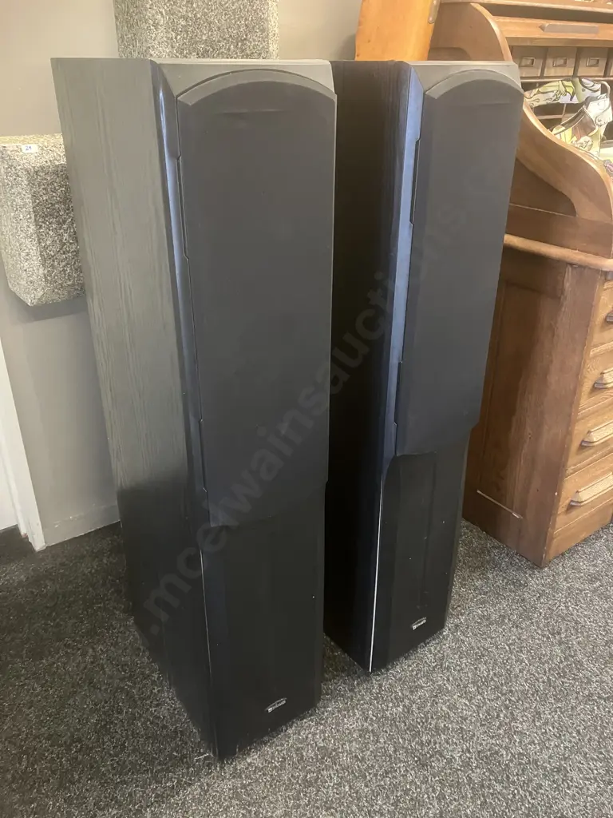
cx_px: 306
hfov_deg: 49.7
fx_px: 661
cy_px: 409
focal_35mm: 28
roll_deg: -0.6
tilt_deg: -25.9
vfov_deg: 63.4
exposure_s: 1/25
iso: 640
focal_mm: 3.99
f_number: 1.8
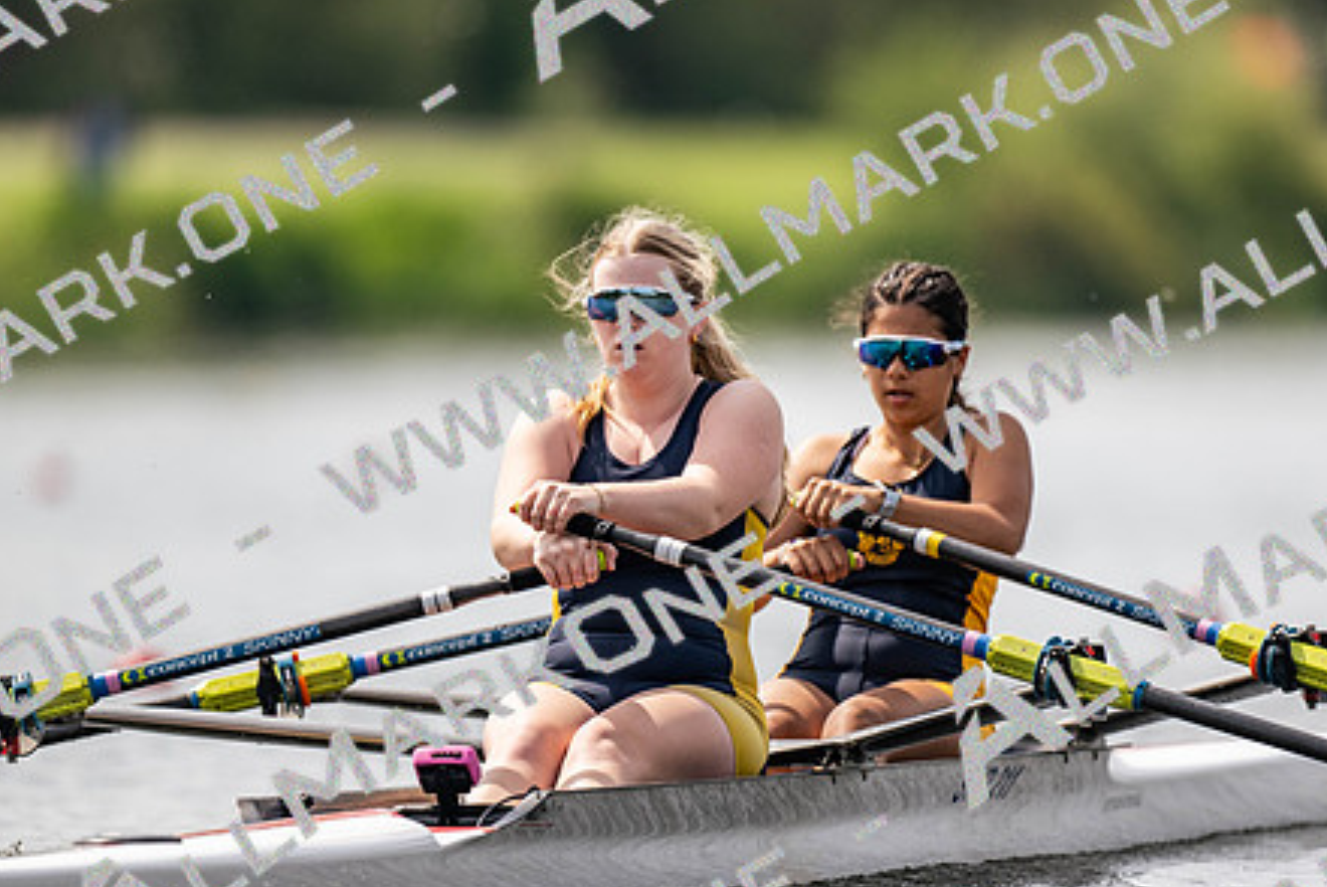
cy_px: 523
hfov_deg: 2.6
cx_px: 694
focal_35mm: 791
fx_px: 29175
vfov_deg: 1.7
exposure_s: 1/2500
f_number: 4
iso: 250
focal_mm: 600
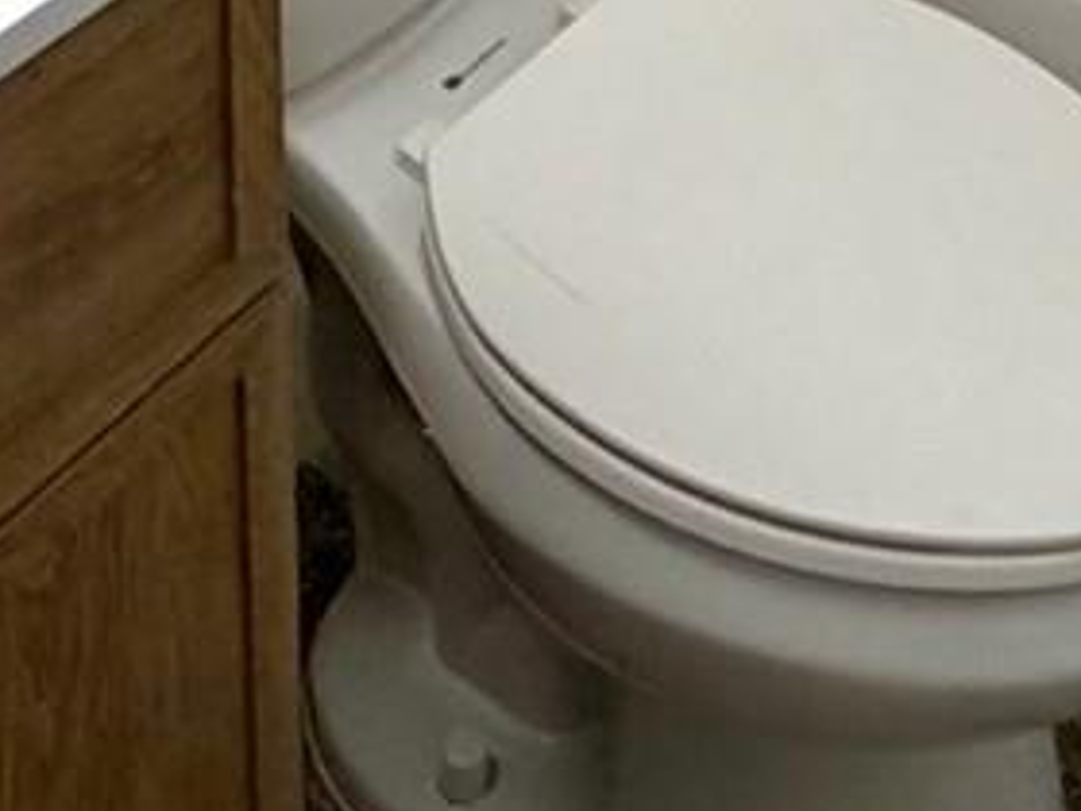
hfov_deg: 23.9
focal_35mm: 80
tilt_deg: -8.9
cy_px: -1332
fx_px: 2498
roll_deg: -1.0
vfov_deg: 12.6
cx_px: 911
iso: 160
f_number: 2.2
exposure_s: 1/121
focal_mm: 2.22
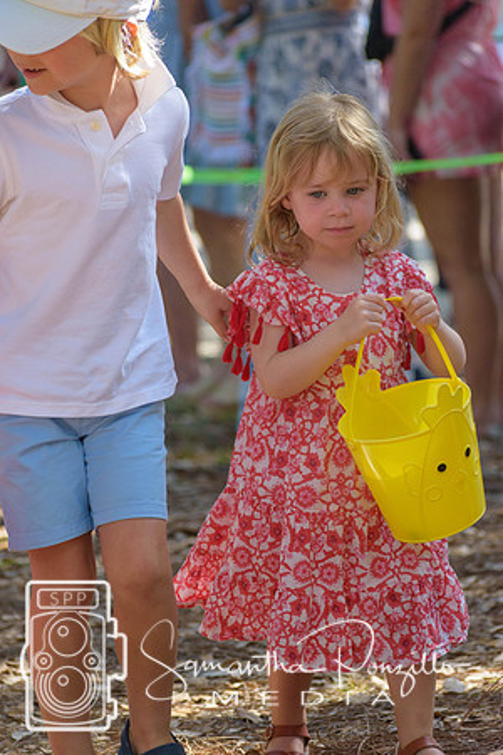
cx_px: 252
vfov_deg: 8.9
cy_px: 378
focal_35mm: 232
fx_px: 4872
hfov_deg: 5.9
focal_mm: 155
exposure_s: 1/1000
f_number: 5
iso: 640
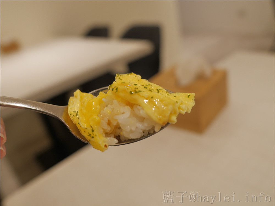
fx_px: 238
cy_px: 103
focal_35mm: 30
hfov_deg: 60.0
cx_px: 138
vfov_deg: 46.8
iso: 200
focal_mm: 15
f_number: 2.8
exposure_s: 1/80
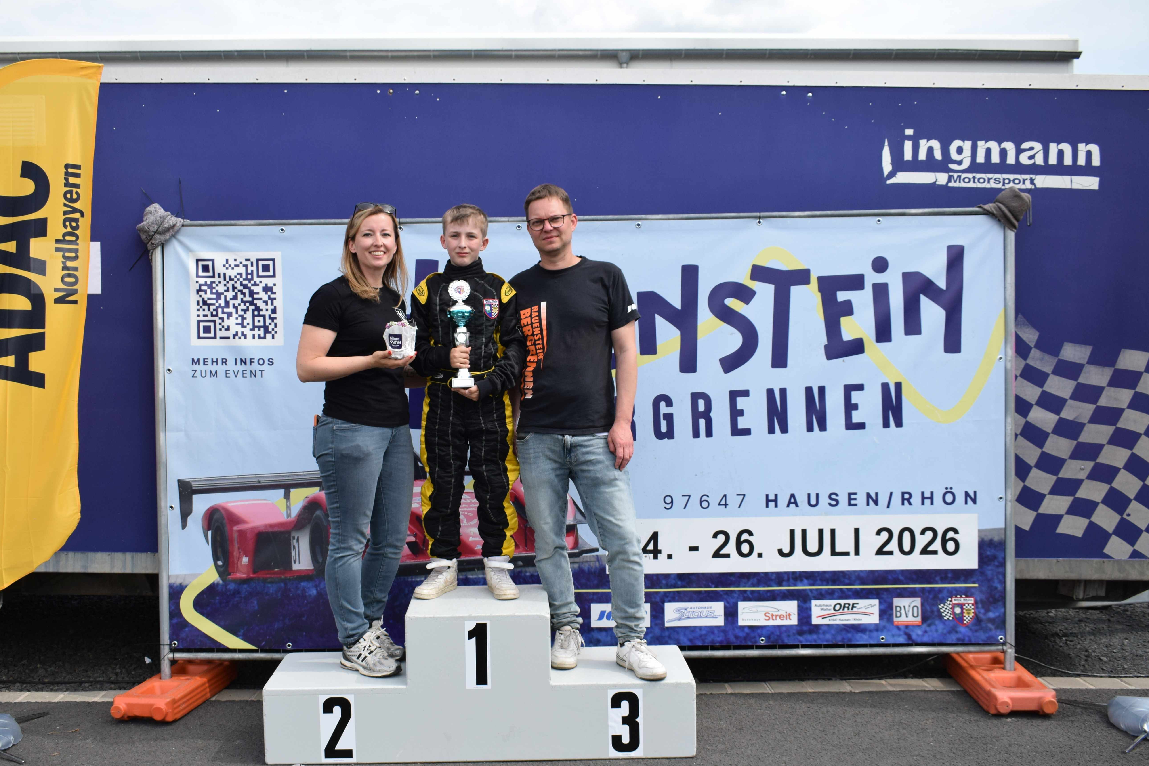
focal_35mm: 35
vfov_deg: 37.8
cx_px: 512
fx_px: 1117
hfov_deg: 54.3
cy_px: 432
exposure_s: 1/1250
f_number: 5.6
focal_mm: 20
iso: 400
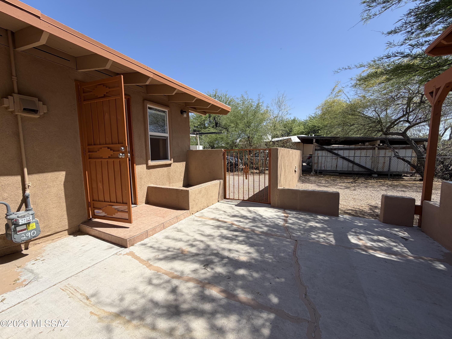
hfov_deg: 102.1
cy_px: 170
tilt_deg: -8.1
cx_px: 226
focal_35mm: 14
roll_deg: +2.3
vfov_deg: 85.7
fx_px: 183
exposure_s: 1/770
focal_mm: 2.22
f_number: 2.2
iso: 25
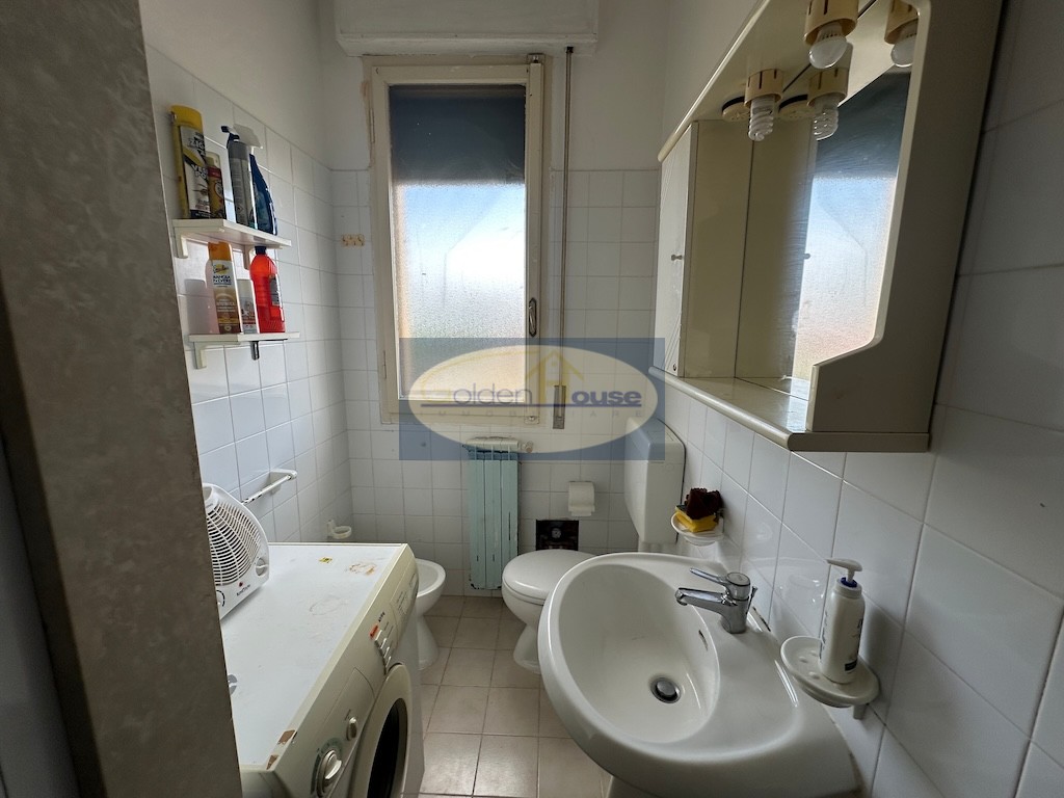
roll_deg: -1.6
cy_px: 399
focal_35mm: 14
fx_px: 430
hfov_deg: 102.1
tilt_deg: -10.6
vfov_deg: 85.7
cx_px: 532
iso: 40
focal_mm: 2.22
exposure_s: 1/99
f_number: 2.2
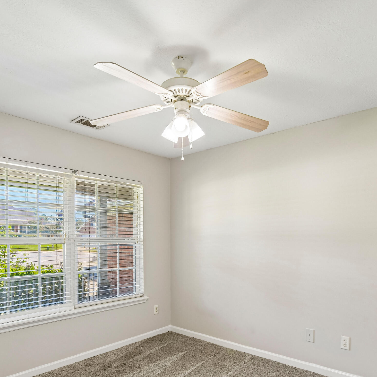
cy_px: 242
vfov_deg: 66.0
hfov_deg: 67.1
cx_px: 207
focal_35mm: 23
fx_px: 283
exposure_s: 1/15
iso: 360
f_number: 8
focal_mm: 14
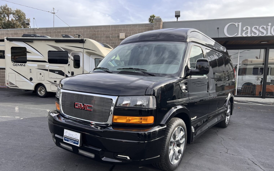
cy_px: 100
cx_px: 135
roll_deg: -0.9
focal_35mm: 28
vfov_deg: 44.4
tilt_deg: -7.2
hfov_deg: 66.5
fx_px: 209
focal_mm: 5.7
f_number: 1.5
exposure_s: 1/949
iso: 50
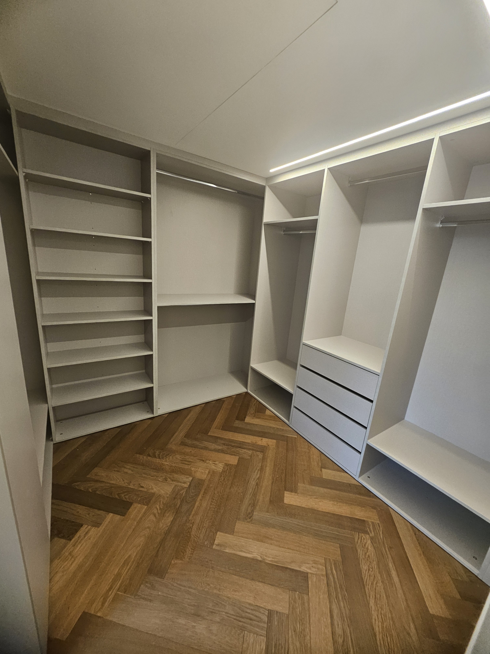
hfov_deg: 89.9
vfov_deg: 106.2
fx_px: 245
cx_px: 245
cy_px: 327
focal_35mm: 13
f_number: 2.2
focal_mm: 1.7
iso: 160
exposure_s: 1/50
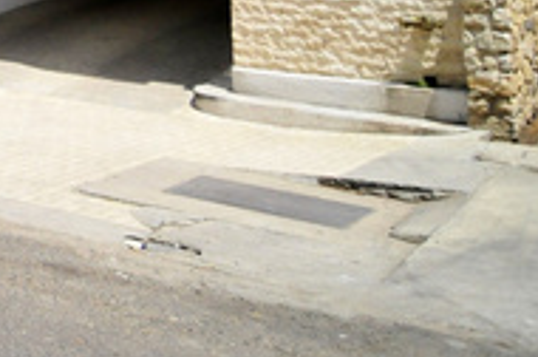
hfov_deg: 20.1
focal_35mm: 65
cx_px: -479
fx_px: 969
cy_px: -230
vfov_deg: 17.8
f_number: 2.8
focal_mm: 11
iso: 800
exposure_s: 1/3200
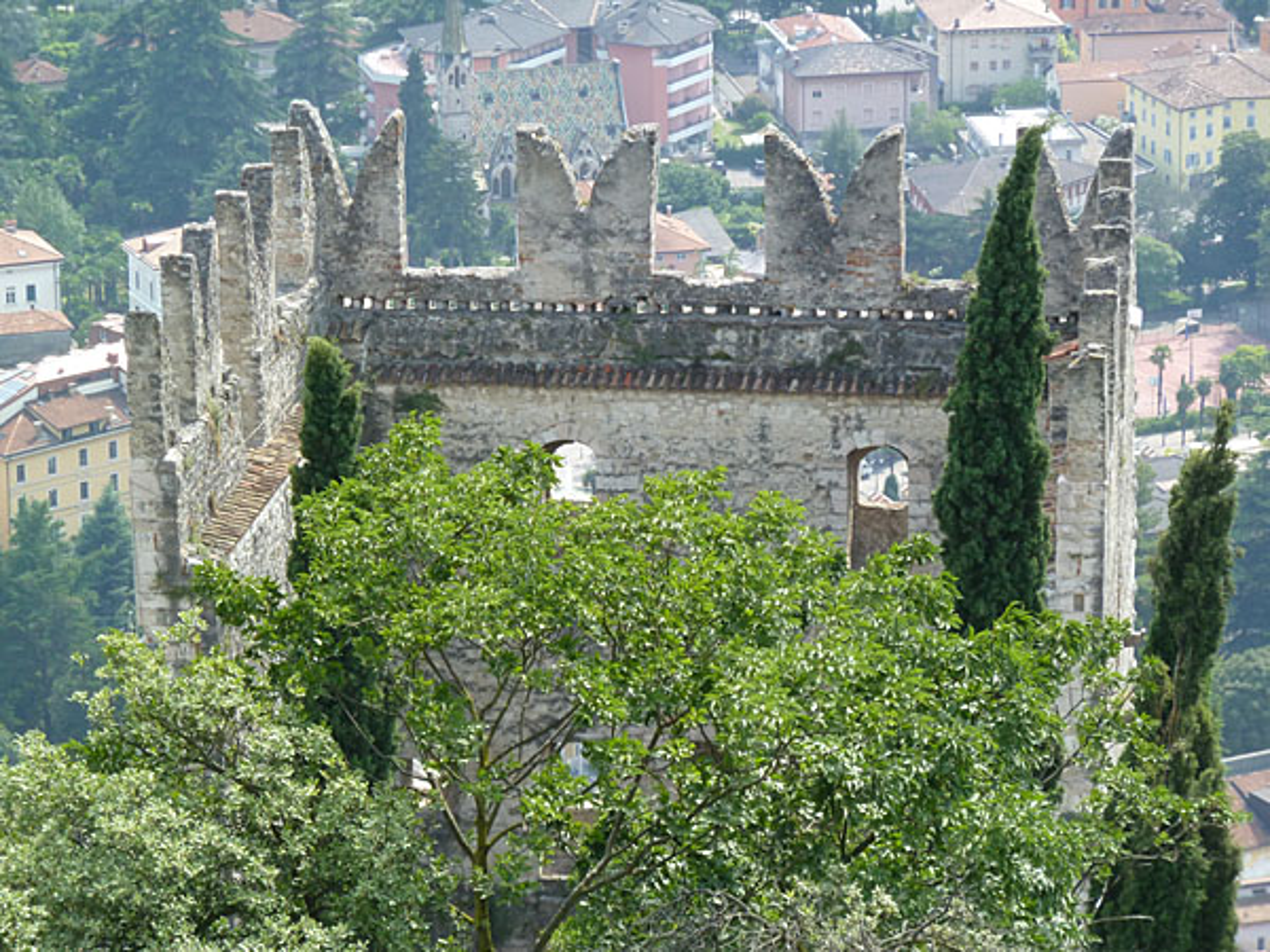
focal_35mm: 182
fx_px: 6677
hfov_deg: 10.9
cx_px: 635
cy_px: 476
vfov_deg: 8.2
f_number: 4.5
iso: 160
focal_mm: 29.9
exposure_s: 1/250
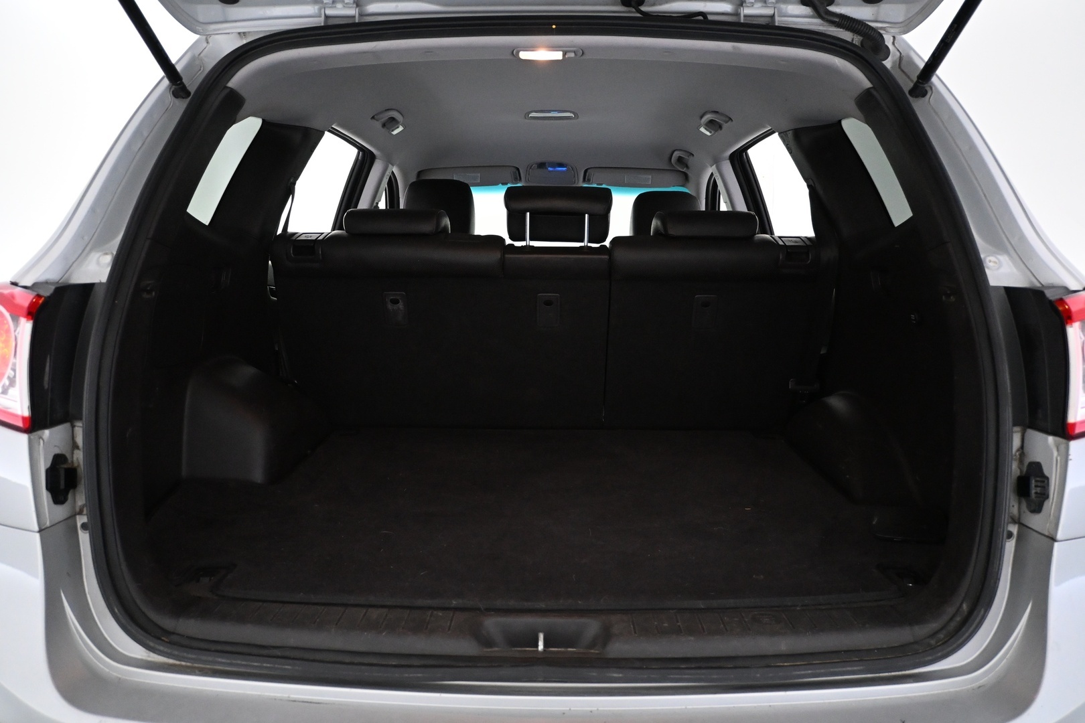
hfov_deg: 65.9
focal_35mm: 28
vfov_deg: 46.8
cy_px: 362
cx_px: 542
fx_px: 836
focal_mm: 18.5
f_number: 3.8
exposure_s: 1/125
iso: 3200
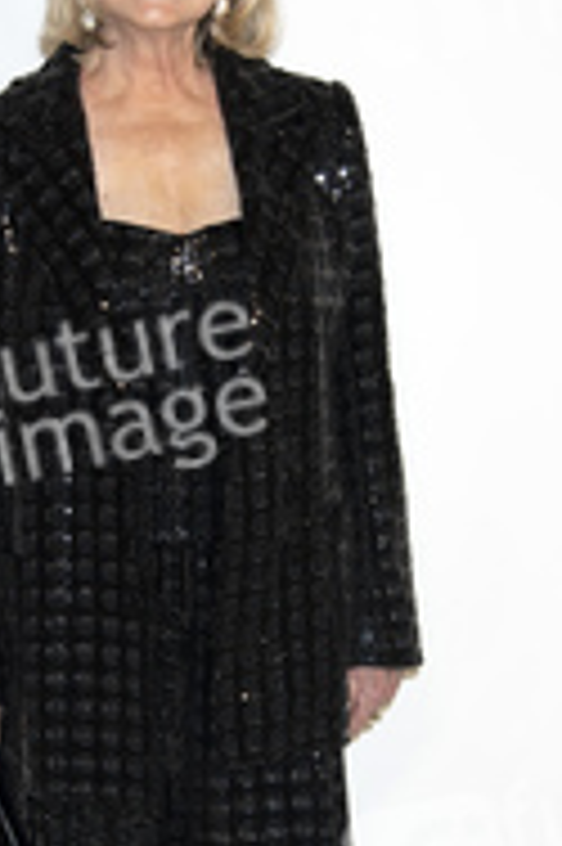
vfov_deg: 19.9
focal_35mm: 102
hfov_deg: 13.4
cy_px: 634
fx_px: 2393
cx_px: 166
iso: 400
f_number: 5
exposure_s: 1/200
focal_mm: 48
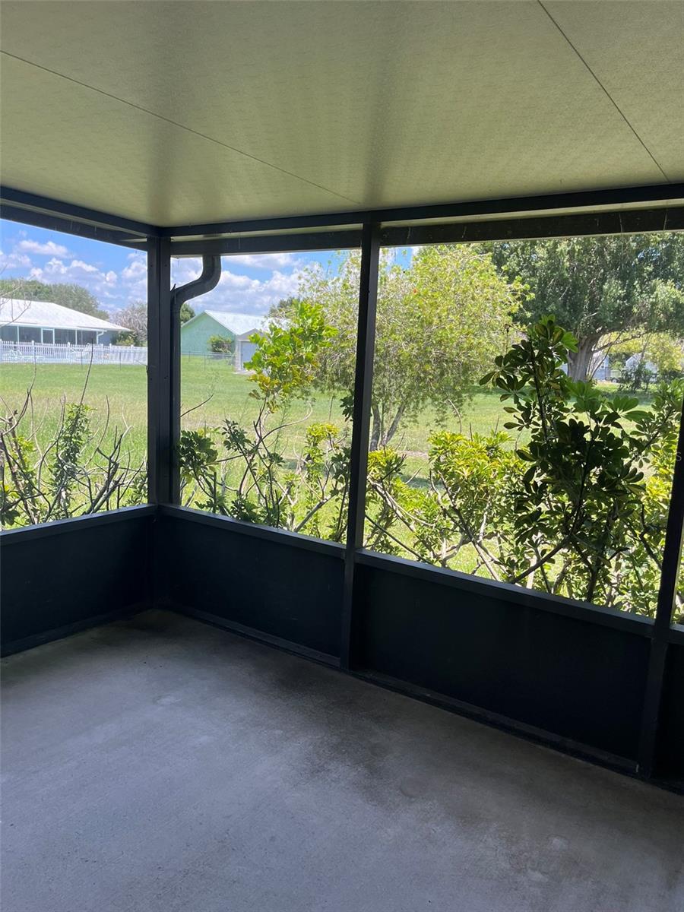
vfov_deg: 67.3
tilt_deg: -10.3
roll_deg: -1.7
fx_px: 685
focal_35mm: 26
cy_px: 456
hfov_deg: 53.1
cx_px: 342
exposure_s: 1/504
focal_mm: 5.1
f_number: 1.6
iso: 50
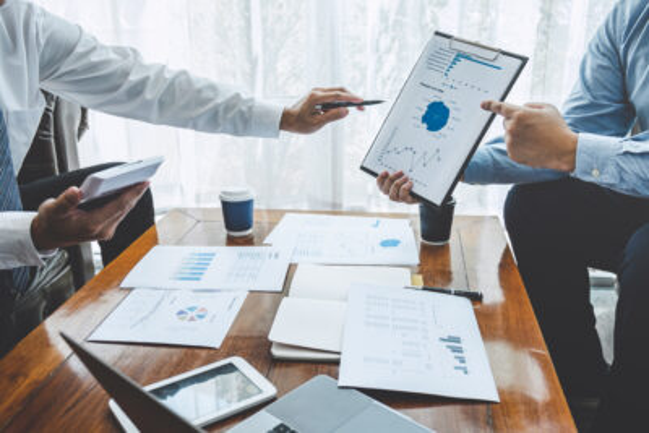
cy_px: 216
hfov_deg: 57.2
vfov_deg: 40.0
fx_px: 595
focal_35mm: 33
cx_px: 324
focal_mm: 22.3
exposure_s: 1/80
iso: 200
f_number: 3.6
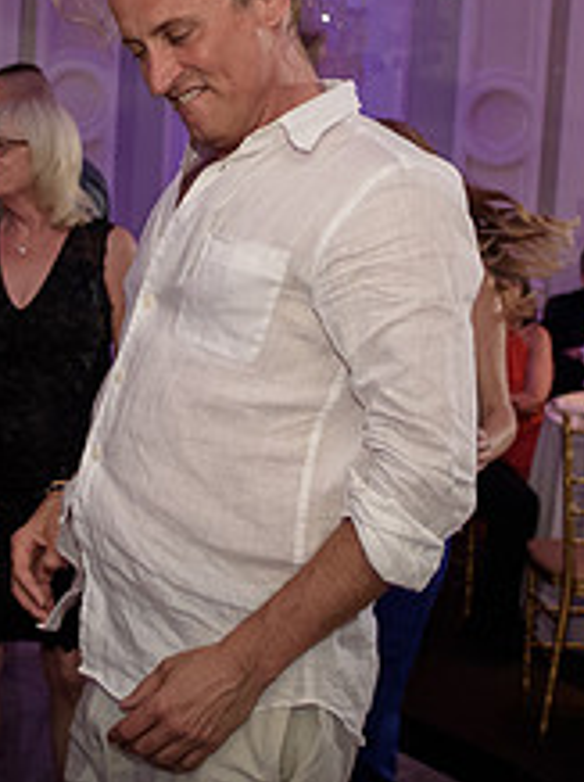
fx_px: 1600
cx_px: 191
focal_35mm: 71
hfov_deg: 20.6
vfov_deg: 27.3
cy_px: 292
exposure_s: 1/125
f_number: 3.2
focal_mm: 24
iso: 1600
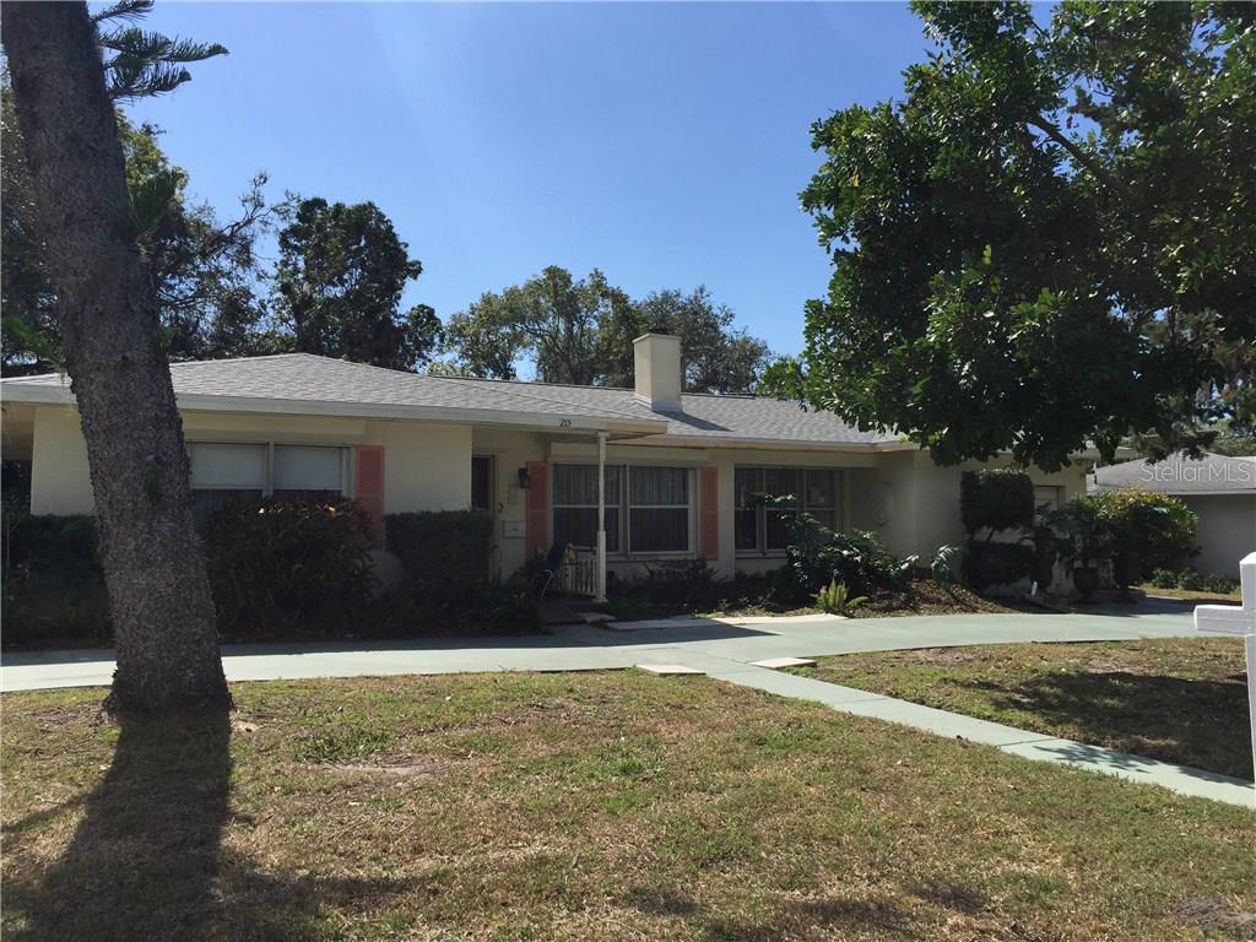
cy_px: 471
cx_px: 628
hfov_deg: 61.7
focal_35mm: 29
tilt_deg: +2.8
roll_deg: -1.0
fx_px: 1052
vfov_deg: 48.2
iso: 32
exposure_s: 1/2639
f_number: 2.2
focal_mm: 4.15
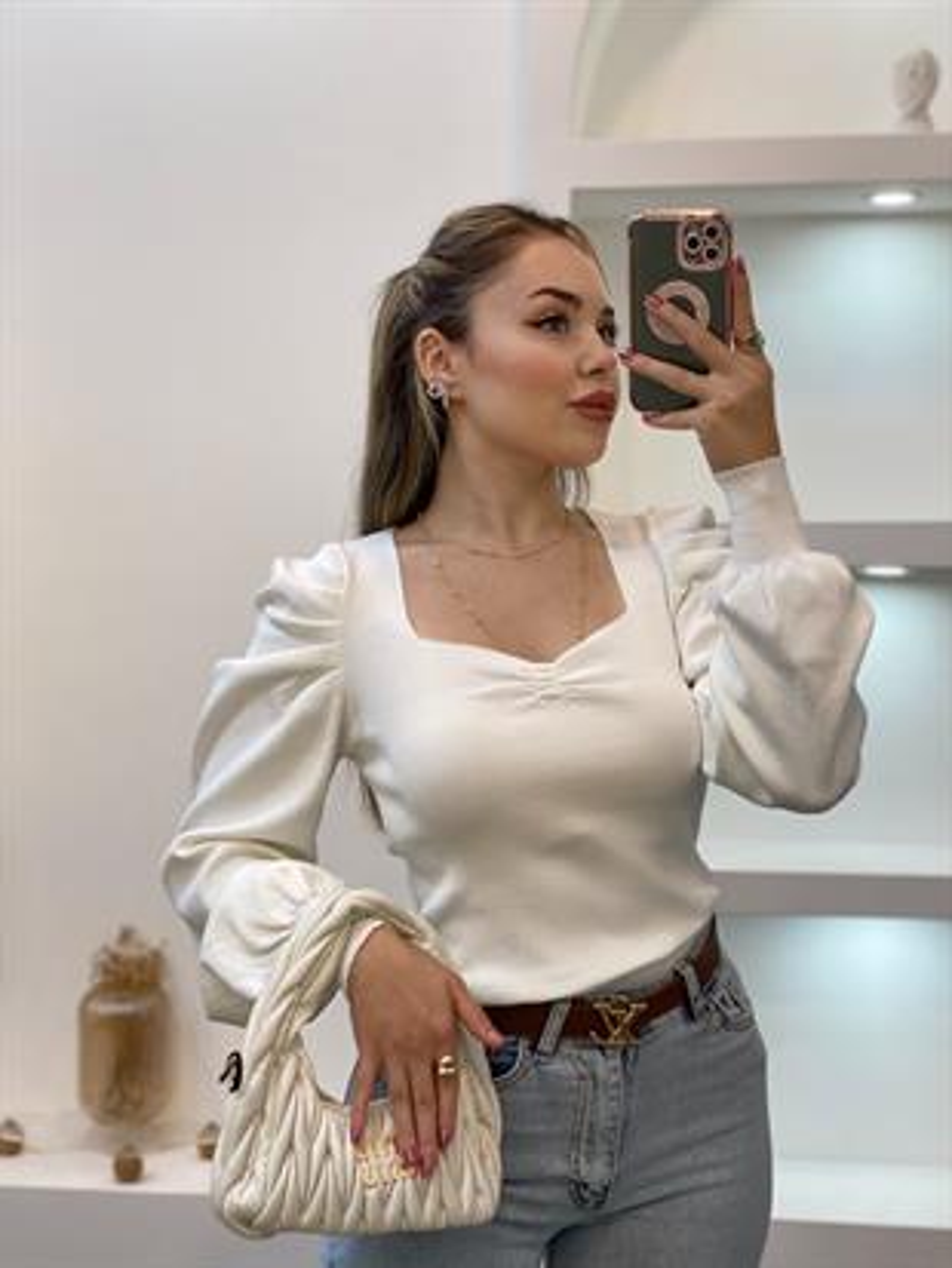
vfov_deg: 36.8
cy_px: 634
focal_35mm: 52
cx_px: 476
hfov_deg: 28.0
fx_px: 1906
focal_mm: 6
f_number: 2
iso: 64
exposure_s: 1/100
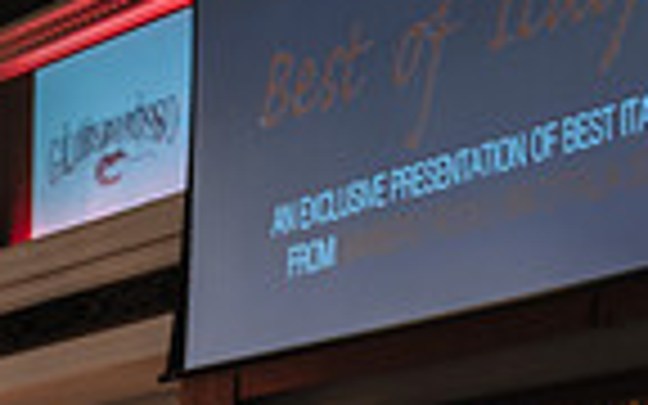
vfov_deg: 10.3
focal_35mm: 123
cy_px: 587
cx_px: 274
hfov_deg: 17.0
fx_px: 2172
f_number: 5
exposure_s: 1/30
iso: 800
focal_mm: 20
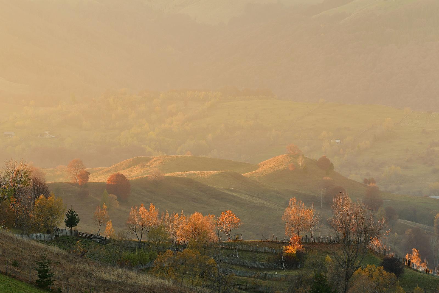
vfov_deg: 6.3
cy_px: 146
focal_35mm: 217
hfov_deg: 9.5
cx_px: 220
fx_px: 2646
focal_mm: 145
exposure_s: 1/60
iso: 200
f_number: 9
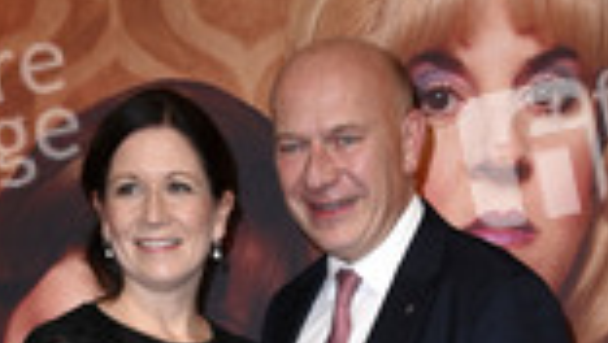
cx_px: 304
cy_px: 721
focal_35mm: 129
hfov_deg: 16.6
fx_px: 2081
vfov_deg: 8.8
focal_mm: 48
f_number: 5.6
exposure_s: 1/250
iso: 1250
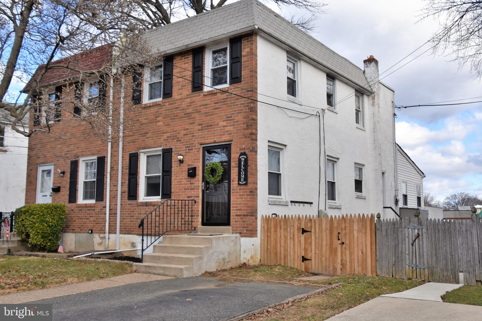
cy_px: 160
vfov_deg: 36.9
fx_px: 482
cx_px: 241
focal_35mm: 36
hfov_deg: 53.1
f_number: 8
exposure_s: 1/500
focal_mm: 24
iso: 250
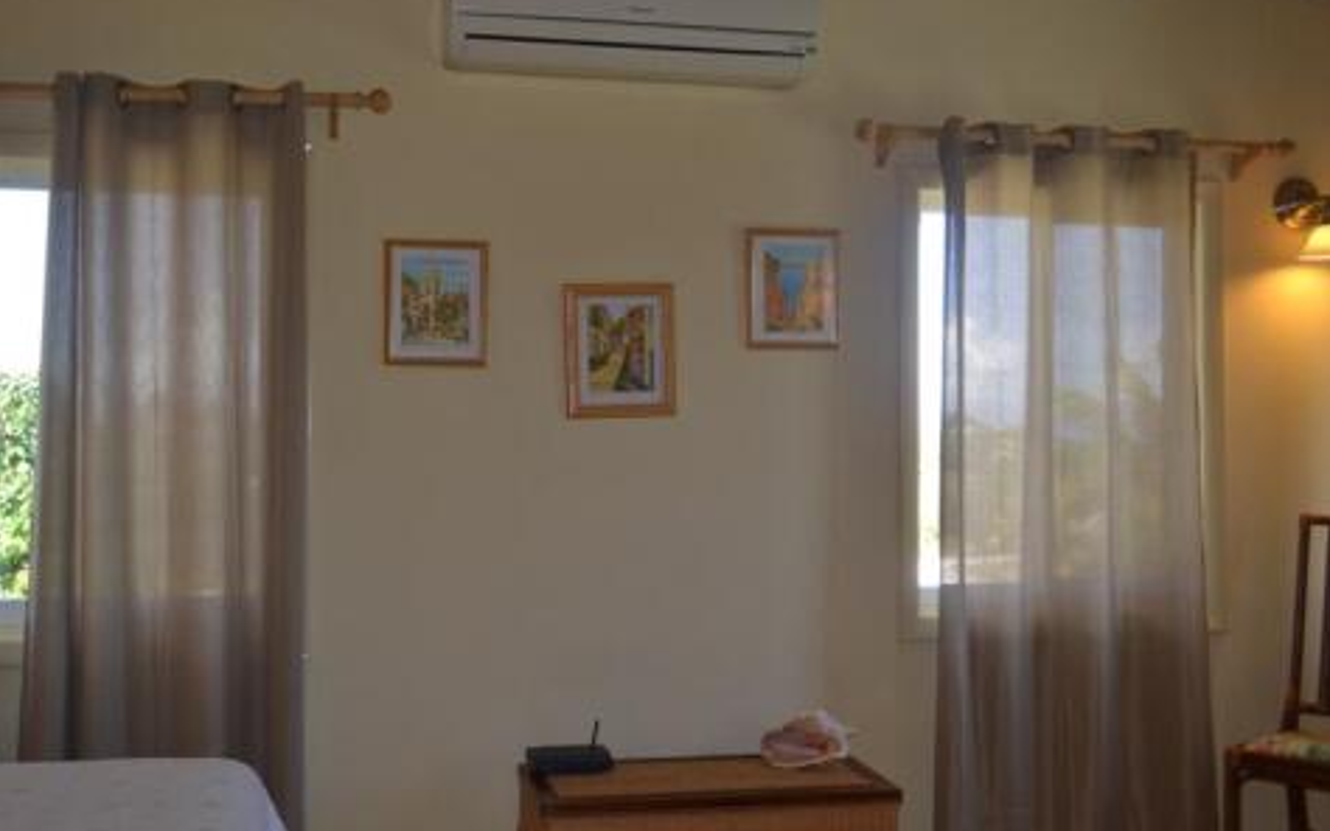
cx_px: 665
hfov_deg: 46.2
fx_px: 1558
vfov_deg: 29.8
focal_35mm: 43
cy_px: 425
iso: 400
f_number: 4.5
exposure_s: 1/100
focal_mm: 28
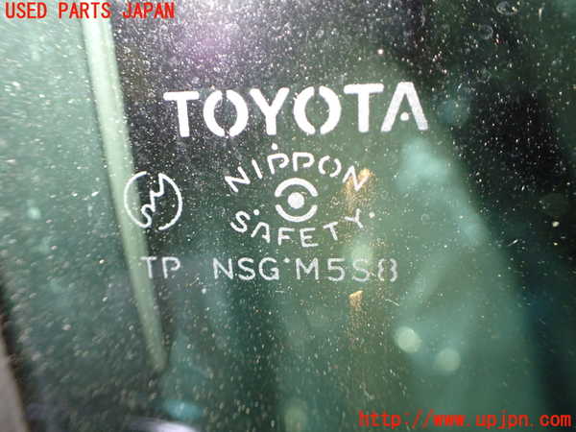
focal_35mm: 30
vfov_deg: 46.8
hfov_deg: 60.0
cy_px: 216
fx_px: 499
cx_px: 288
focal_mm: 5.4
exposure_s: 1/30
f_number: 2.3
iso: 800
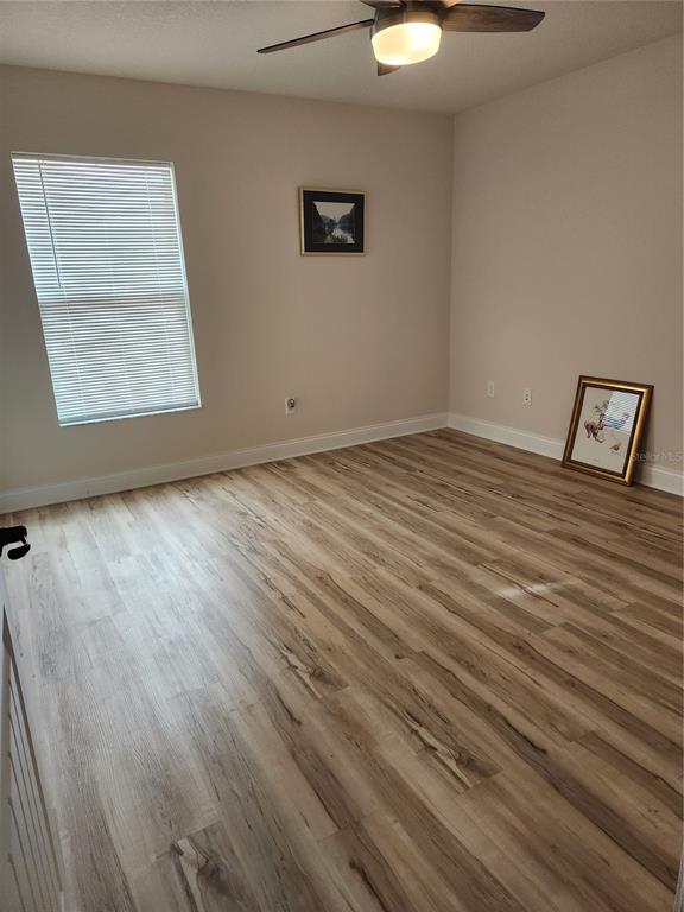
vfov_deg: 73.9
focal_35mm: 23
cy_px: 456
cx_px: 342
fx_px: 606
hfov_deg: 58.9
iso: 250
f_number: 1.8
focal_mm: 5.4
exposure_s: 1/120
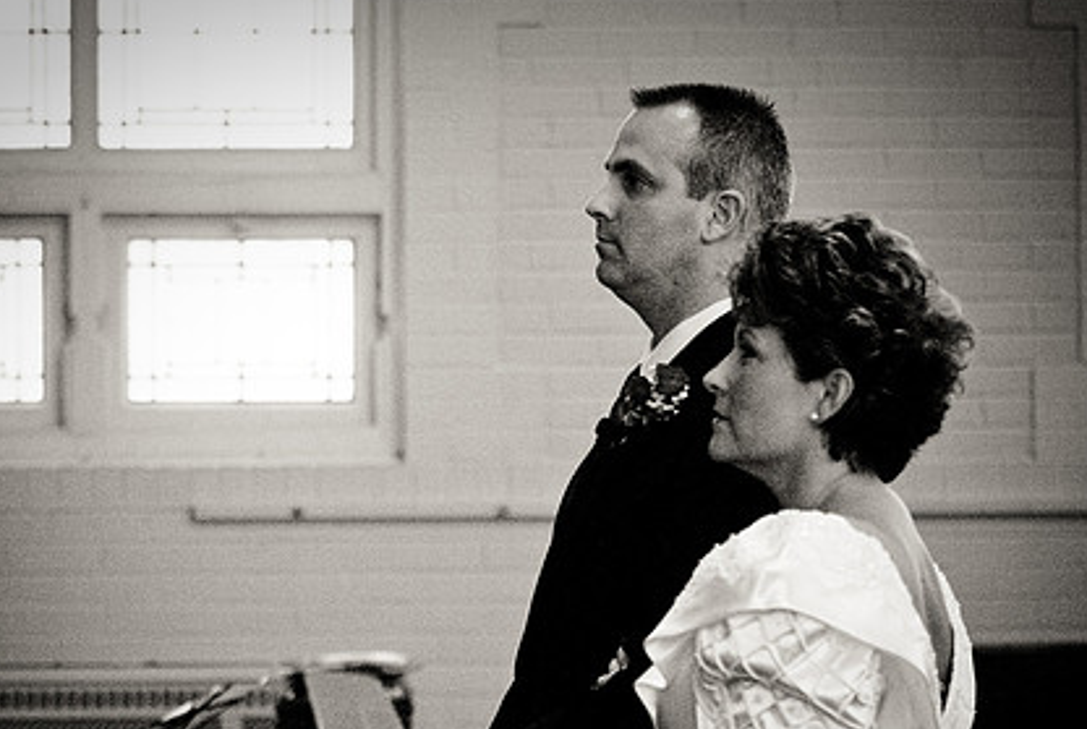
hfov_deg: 12.6
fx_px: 4930
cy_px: 489
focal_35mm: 163
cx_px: 491
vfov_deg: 8.5
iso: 640
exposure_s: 1/160
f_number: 2.8
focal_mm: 78
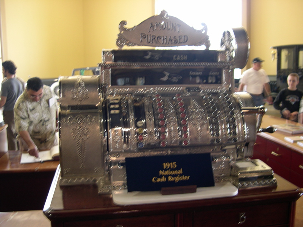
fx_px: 333
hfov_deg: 49.0
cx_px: 152
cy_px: 114
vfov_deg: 37.7
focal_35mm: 38
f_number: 2.8
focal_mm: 8
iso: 100
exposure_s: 1/12.2
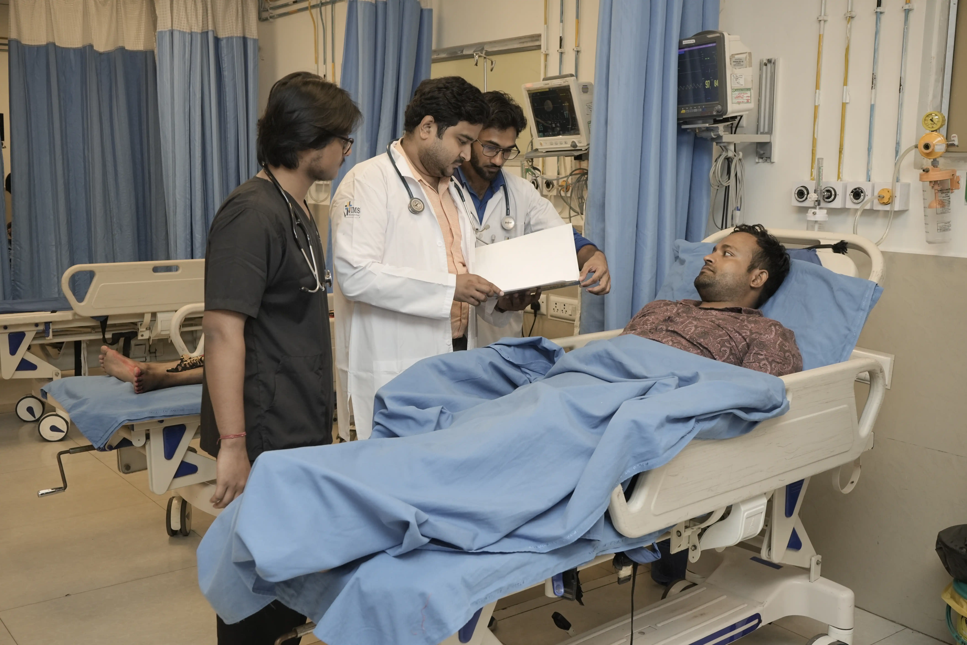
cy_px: 322
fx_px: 994
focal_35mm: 37
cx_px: 484
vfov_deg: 35.9
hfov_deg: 51.9
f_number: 6.3
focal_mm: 37
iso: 1600
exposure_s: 1/125
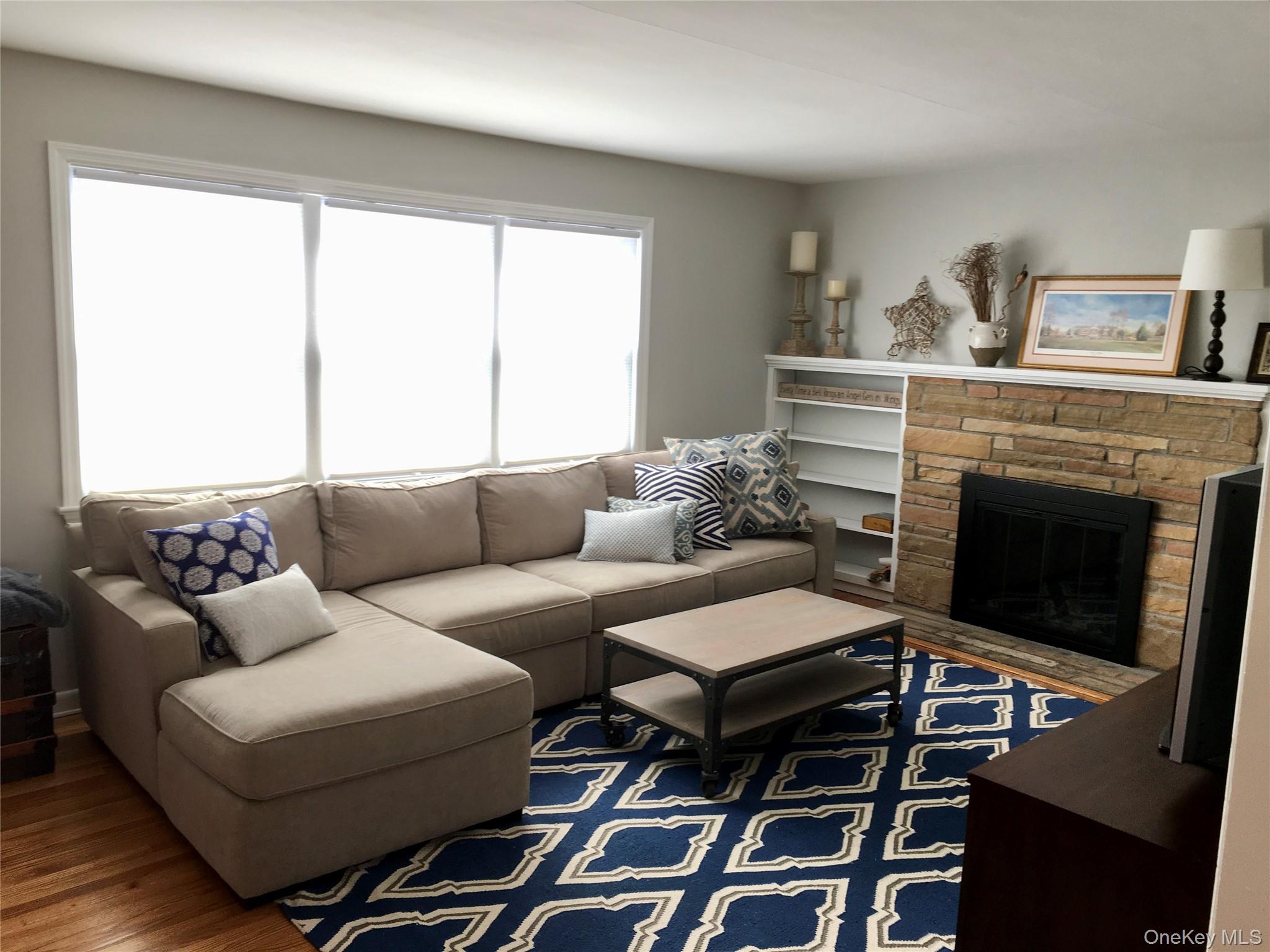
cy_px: 476
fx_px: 1064
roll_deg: -1.3
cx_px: 635
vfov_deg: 48.2
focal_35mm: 29
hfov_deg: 61.7
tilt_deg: -7.8
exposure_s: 1/60
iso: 25
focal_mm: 4.15
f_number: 2.2
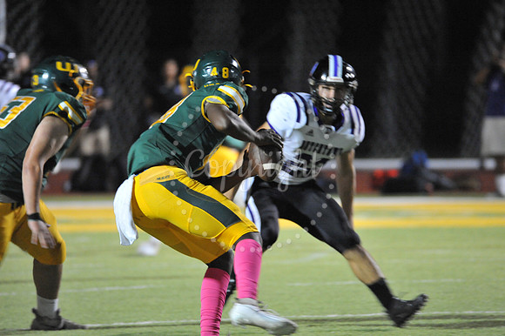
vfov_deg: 2.7
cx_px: 252
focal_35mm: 500
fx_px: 7010
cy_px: 168
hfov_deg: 4.1
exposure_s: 1/125
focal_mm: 500
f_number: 6.3
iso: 6400
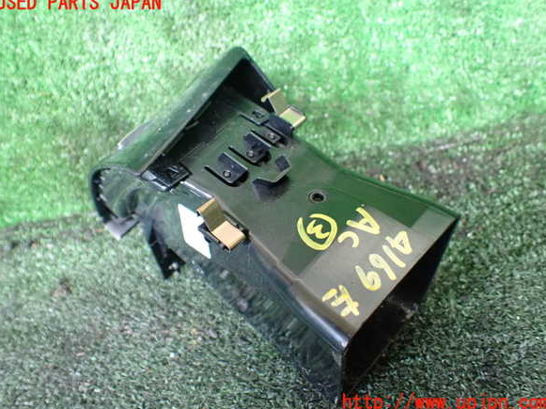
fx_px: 489
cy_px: 203
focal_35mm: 31
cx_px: 273
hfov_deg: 58.4
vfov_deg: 45.4
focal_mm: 5.4
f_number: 2.3
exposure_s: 1/100
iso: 800
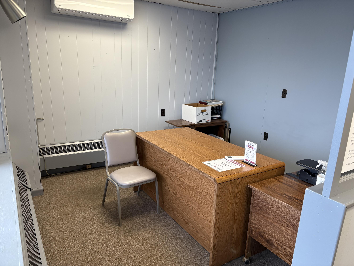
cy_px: 133
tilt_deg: -14.1
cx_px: 177
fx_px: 266
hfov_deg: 67.3
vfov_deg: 53.1
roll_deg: -2.6
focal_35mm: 26
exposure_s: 1/120
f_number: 1.6
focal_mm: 5.96
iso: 125
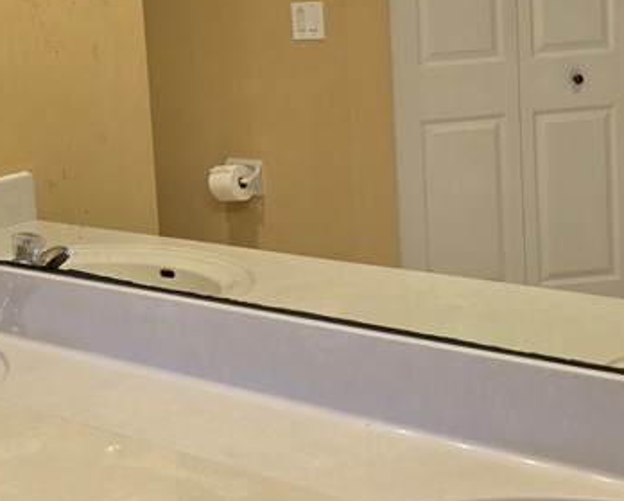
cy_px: 122
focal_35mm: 66
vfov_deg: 22.9
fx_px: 1220
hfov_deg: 28.2
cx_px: 147
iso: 50
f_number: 1.7
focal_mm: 6.3
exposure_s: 1/120
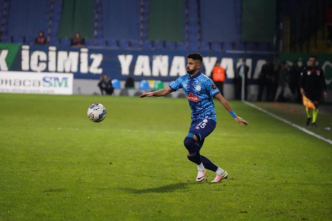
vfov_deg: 4.6
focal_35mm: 297
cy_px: 110
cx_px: 166
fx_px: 2739
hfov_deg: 6.9
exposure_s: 1/2000
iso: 12800
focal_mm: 297
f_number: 5.6
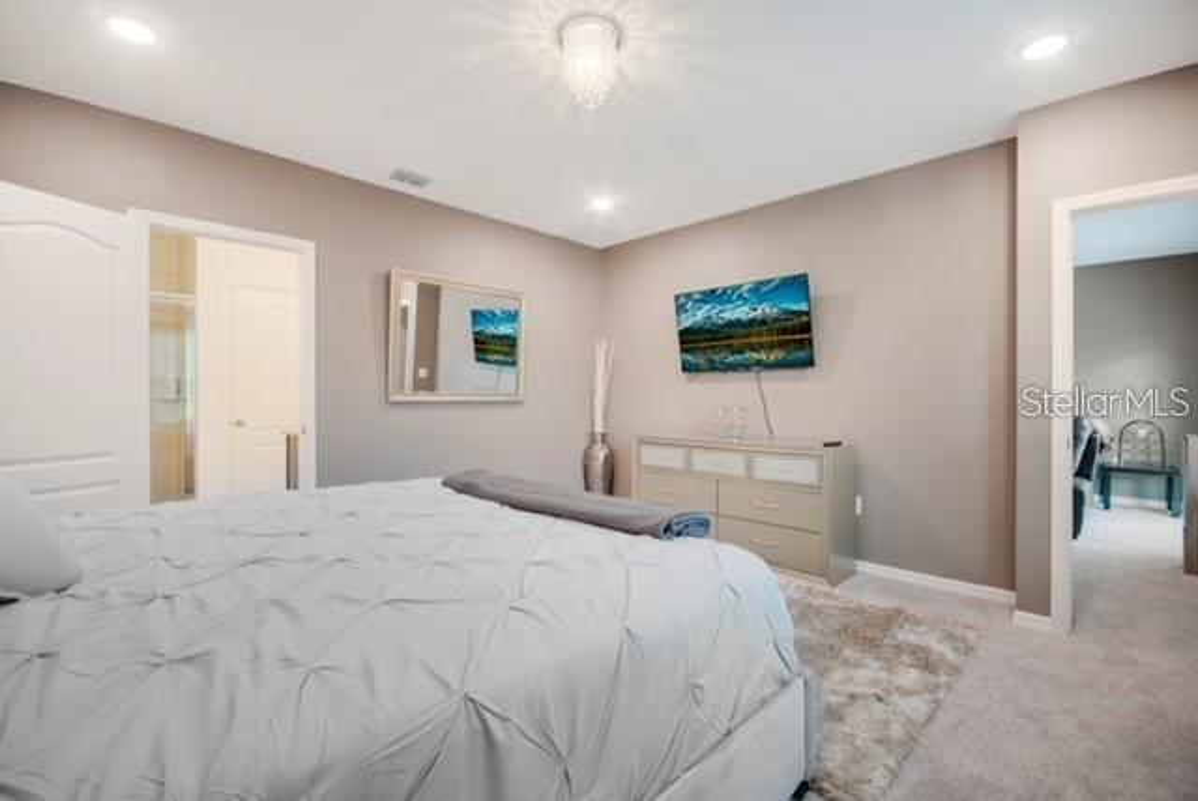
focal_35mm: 15
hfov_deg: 100.3
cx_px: 599
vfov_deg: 77.4
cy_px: 400
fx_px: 500
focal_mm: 10
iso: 220
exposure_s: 1/5
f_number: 8
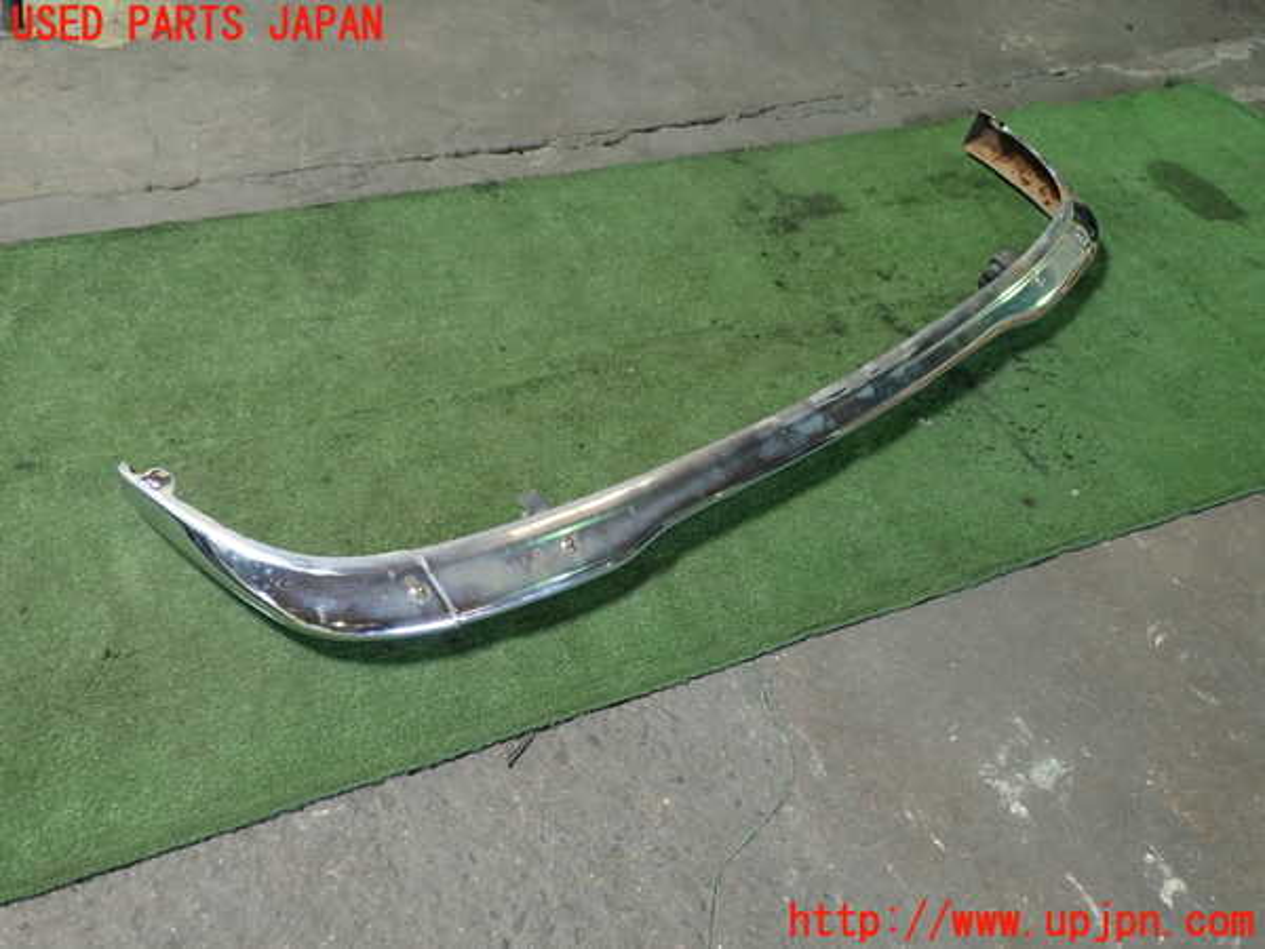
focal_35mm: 30
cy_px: 474
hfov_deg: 60.0
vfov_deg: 46.8
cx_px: 632
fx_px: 1096
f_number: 2.3
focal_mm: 5.4
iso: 200
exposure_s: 1/40
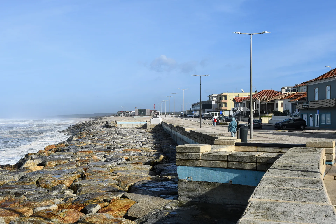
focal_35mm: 39
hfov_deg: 49.6
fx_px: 364
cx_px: 168
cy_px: 112
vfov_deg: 34.2
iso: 100
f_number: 8
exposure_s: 1/400
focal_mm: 26
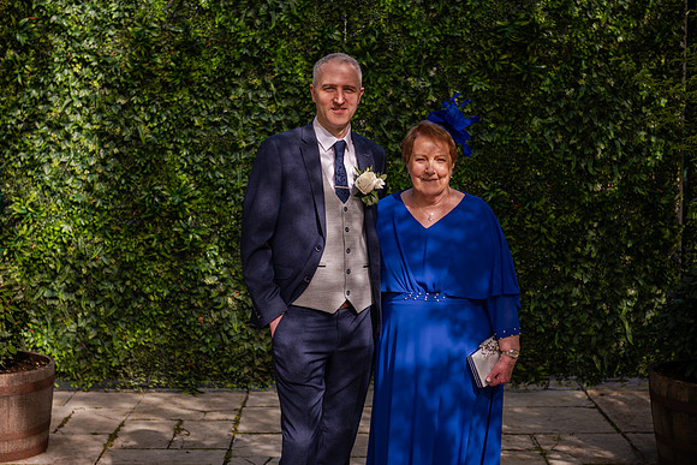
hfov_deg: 28.8
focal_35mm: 70
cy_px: 232
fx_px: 1356
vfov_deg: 19.5
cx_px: 348
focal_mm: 70
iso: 100
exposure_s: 1/250
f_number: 5
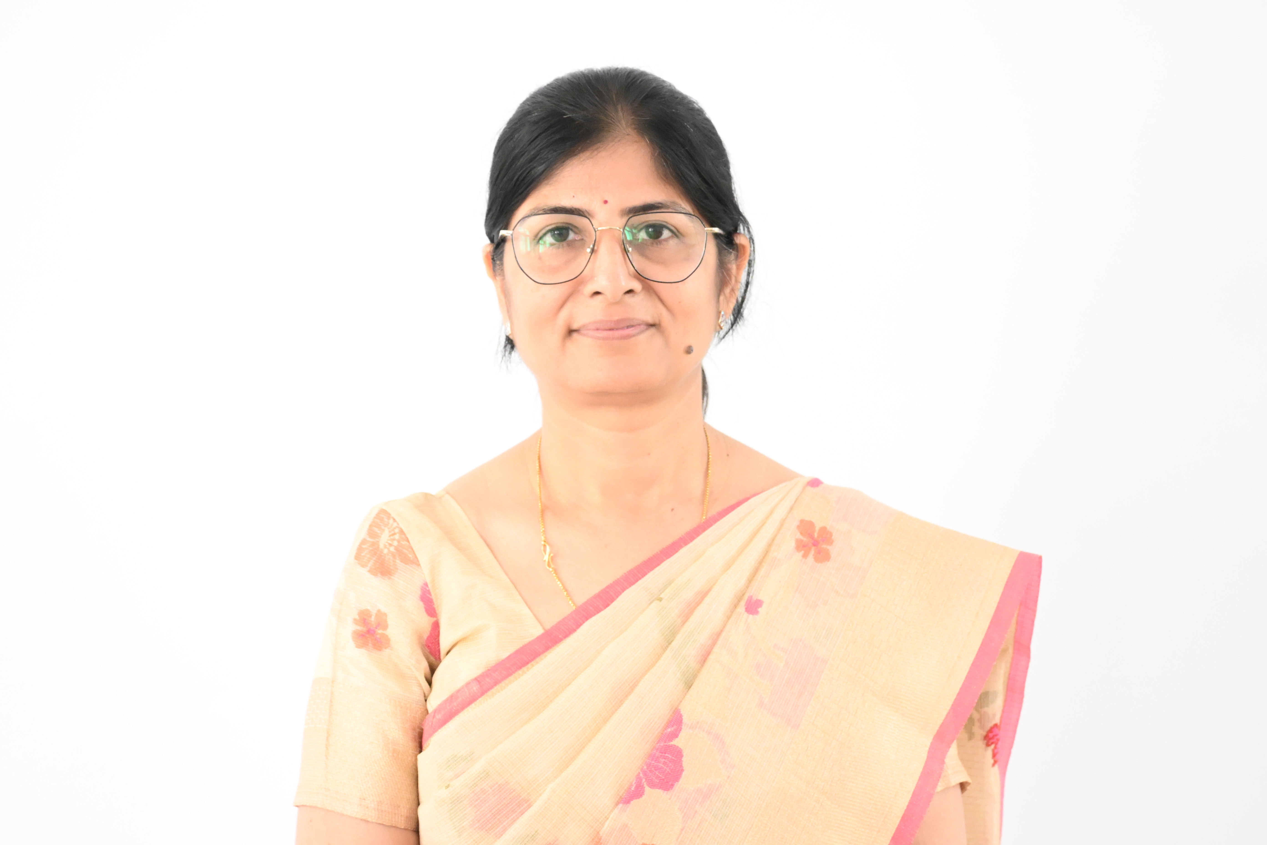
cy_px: 422
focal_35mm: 63
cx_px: 634
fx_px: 2217
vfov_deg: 21.6
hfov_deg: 31.9
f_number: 5.6
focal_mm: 42
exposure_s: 1/60
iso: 7200
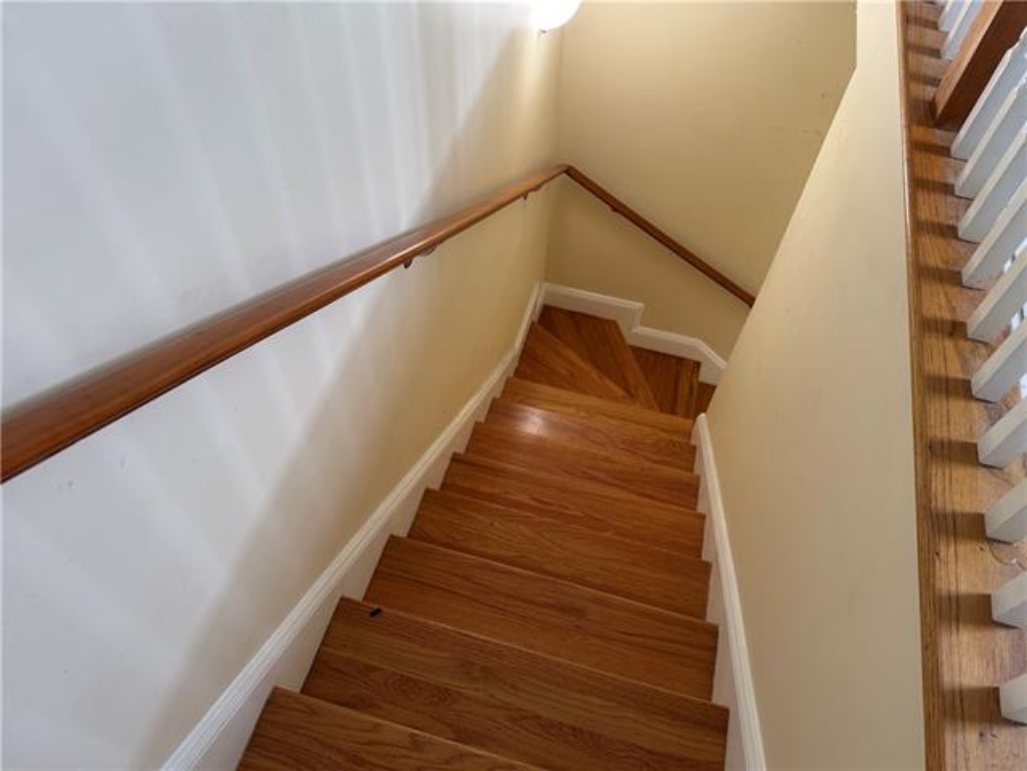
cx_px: 514
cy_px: 386
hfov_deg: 71.6
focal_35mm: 24
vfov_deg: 56.8
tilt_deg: -54.6
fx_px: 712
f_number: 1.78
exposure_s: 1/60
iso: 160
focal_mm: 6.76
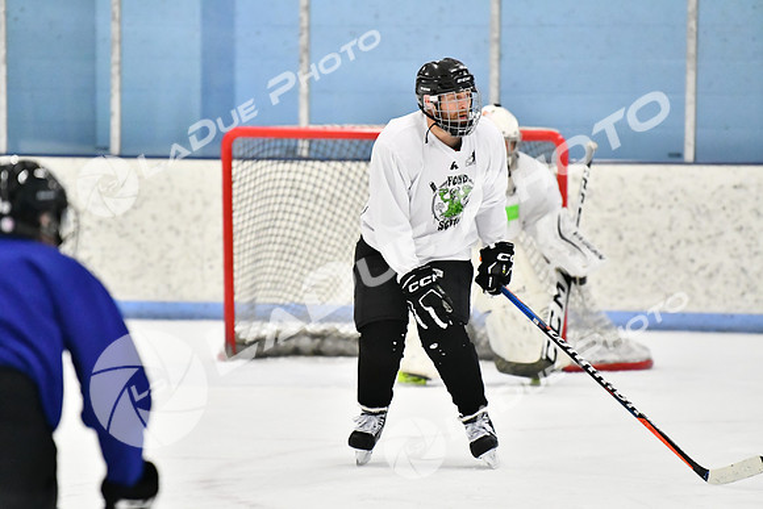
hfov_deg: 7.2
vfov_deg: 4.8
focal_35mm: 285
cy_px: 254
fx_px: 6042
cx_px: 382
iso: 6400
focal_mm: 190
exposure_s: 1/1250
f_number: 3.2
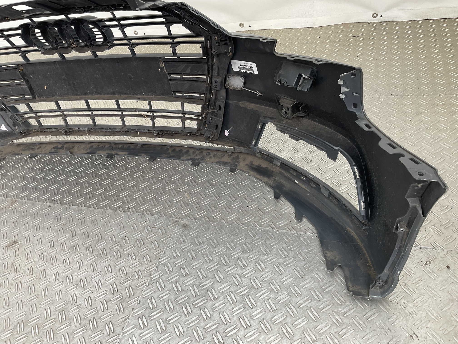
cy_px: 172
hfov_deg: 61.7
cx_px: 229
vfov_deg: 48.2
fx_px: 384
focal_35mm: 29
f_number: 1.8
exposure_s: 1/100
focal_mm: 3
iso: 32
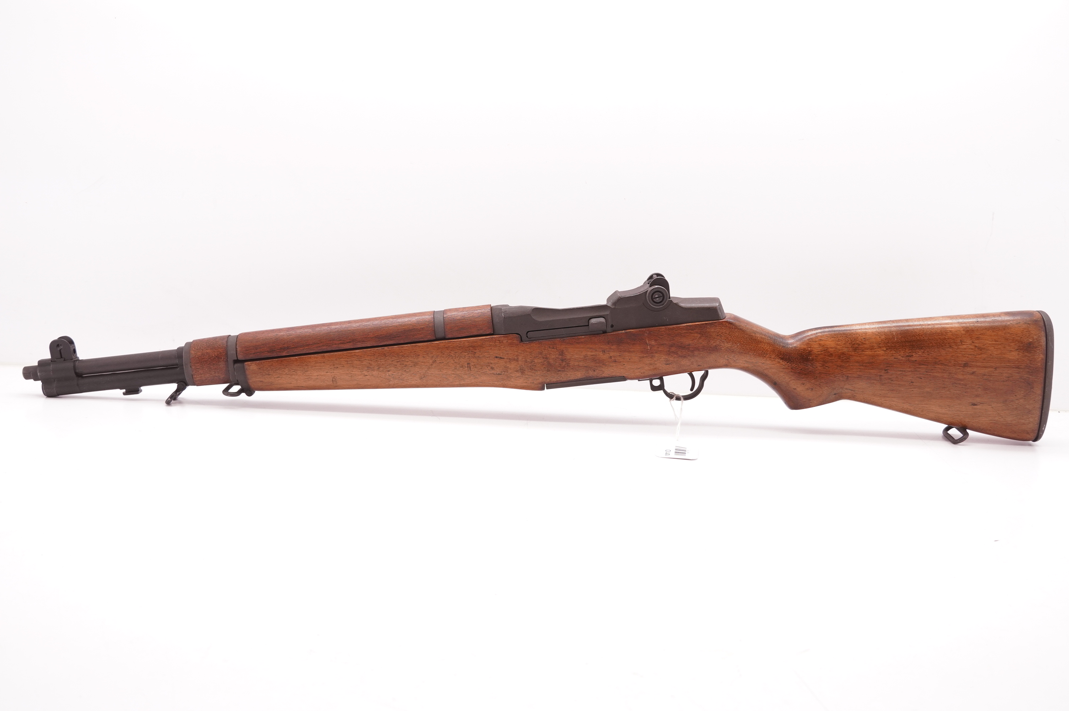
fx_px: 1157
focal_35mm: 39
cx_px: 534
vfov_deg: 34.1
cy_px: 356
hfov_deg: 49.6
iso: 800
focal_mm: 26
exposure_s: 1/125
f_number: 5.6
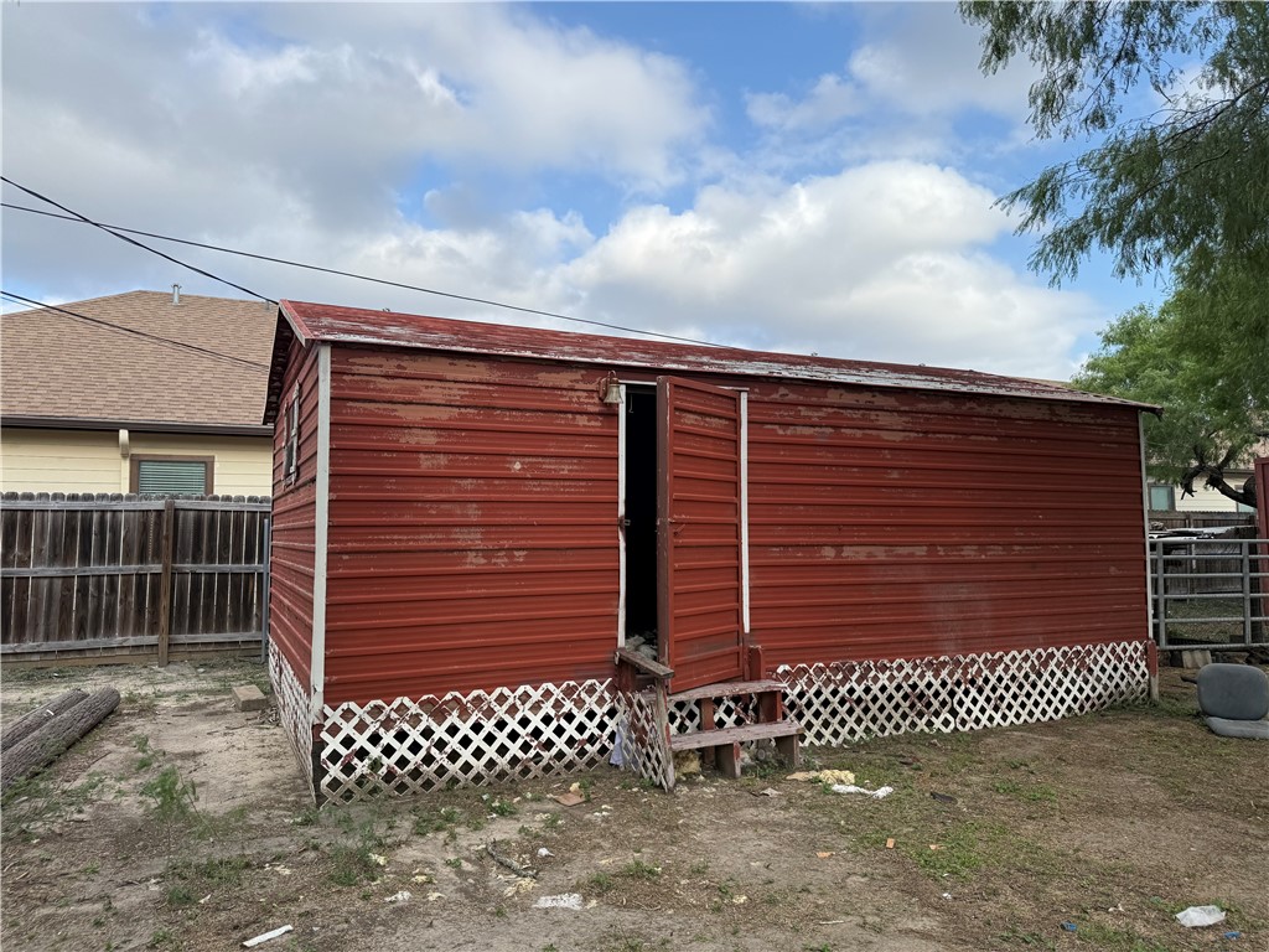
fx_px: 880
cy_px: 476
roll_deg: +0.0
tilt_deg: +4.8
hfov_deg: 71.6
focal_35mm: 24
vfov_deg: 56.8
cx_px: 634
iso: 80
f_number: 1.78
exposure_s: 1/2299
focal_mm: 6.76
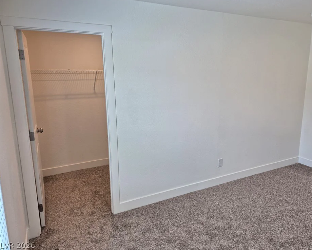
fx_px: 231
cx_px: 172
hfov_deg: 67.9
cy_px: 121
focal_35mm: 25
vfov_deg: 56.8
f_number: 1.8
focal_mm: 5.4
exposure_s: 1/120
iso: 64
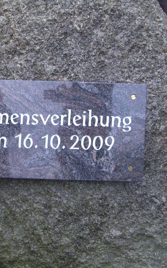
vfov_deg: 37.5
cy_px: 135
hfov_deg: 23.7
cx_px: 40
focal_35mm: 54
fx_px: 393
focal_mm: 6.2
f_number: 2.7
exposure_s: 1/60
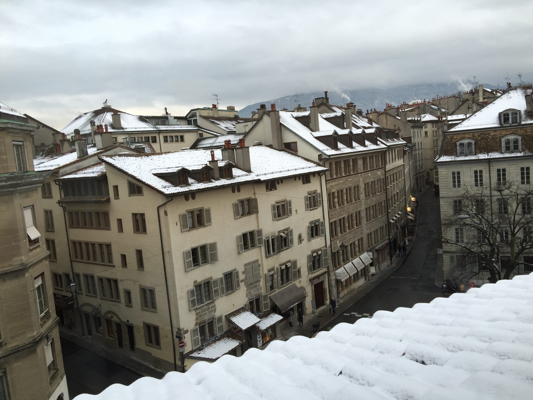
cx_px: 266
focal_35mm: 29
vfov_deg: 48.2
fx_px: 447
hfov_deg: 61.7
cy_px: 200
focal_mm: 4.15
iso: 32
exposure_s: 1/109
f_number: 2.2
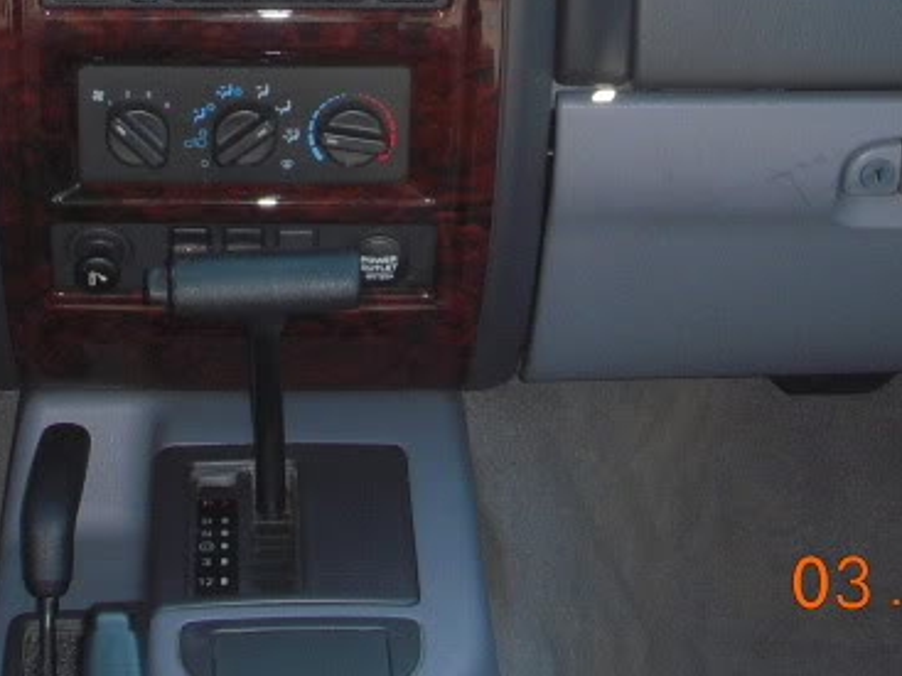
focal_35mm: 106
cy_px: -167
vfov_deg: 13.5
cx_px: 320
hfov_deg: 18.5
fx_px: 2761
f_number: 3.3
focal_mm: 6.3
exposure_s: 1/100
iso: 100
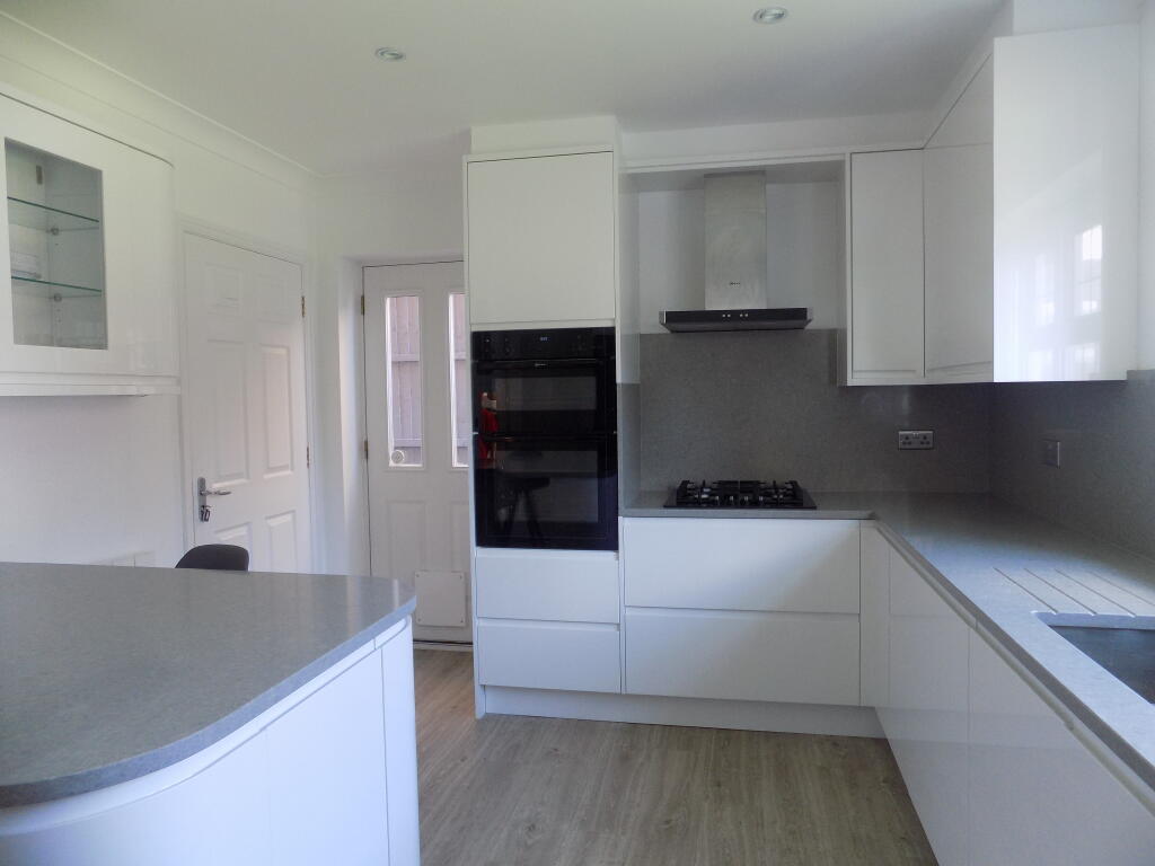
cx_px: 578
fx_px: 767
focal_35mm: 23
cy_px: 433
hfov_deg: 73.9
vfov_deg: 58.9
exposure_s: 1/30
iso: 160
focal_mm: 4
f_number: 3.1
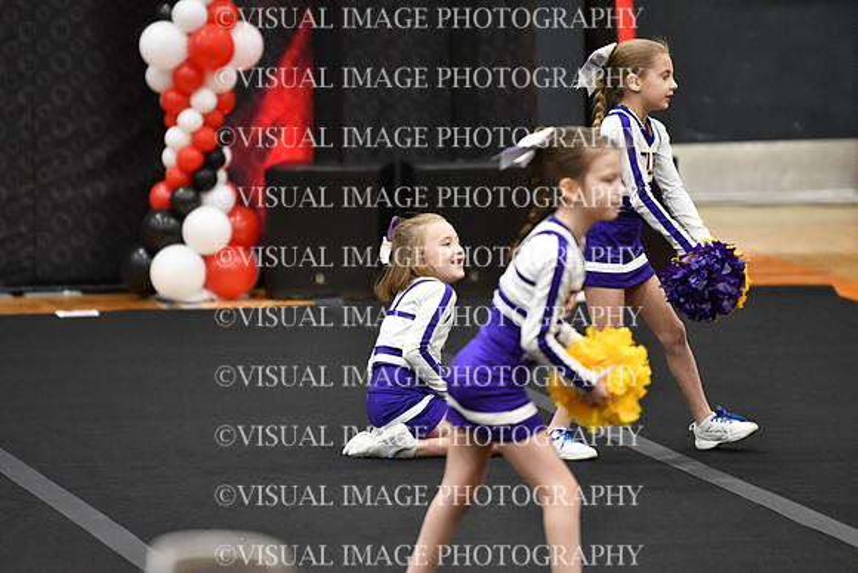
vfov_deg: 4.6
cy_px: 286
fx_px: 7151
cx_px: 429
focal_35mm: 300
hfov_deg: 6.9
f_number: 2.8
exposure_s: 1/800
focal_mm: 200
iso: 5000
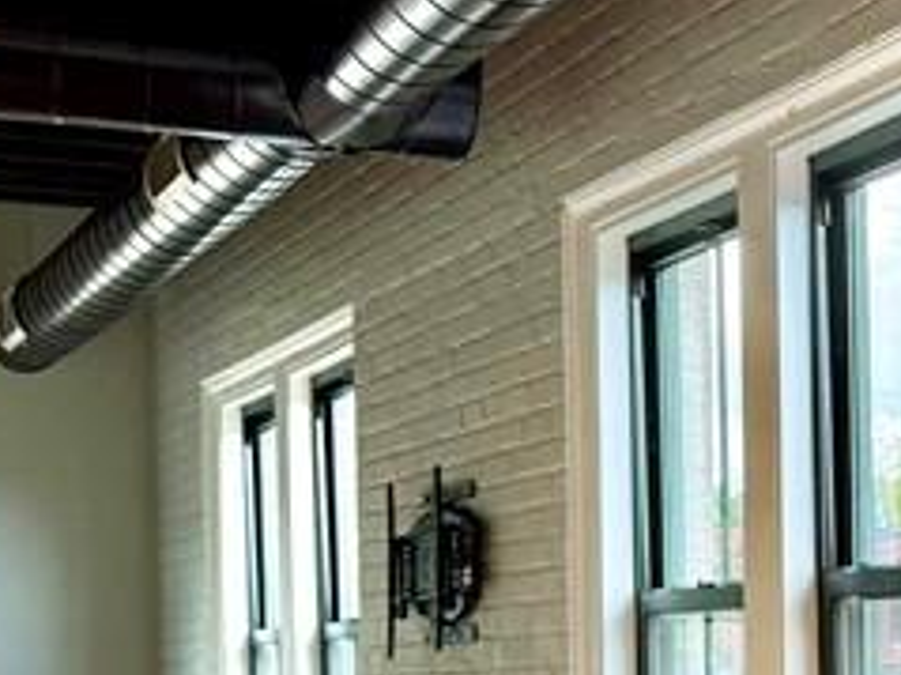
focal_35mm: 103
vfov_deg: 14.0
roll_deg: +0.8
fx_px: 2680
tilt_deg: -1.1
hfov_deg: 18.1
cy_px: 769
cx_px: 1093
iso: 100
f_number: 1.78
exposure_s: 1/232
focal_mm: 6.76
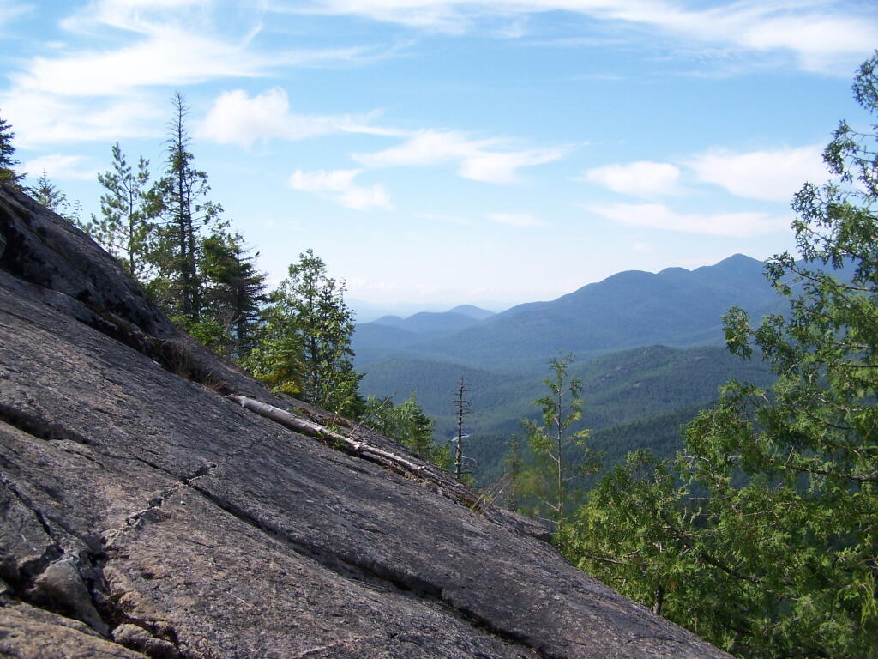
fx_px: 964
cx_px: 439
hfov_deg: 49.0
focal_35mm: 38
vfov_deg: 37.7
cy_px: 330
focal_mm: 6.3
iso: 80
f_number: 2.8
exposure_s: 1/800
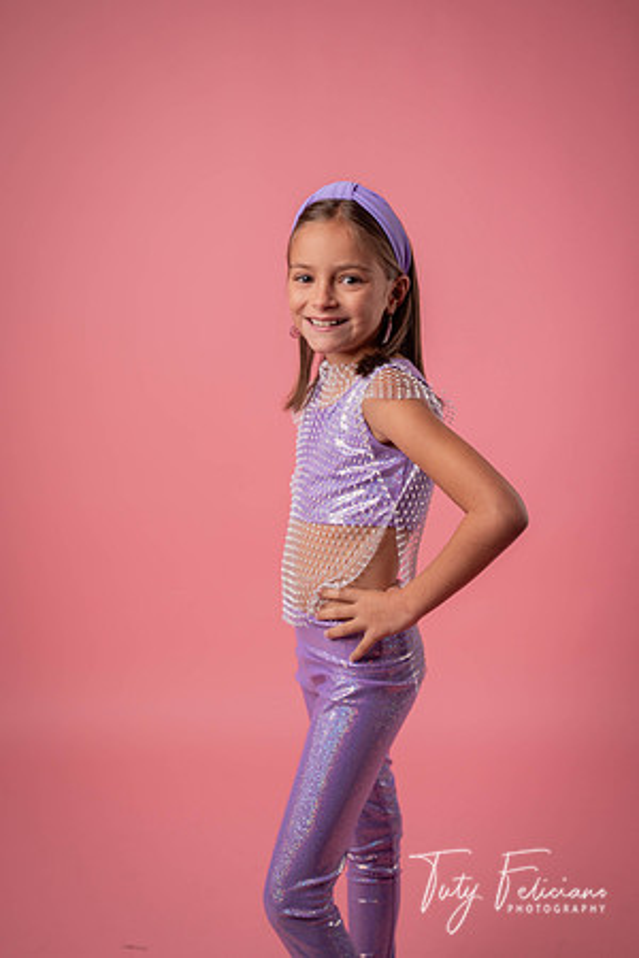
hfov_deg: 30.5
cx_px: 320
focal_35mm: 44
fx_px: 1171
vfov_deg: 44.5
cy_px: 479
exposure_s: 1/100
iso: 160
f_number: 5
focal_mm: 44
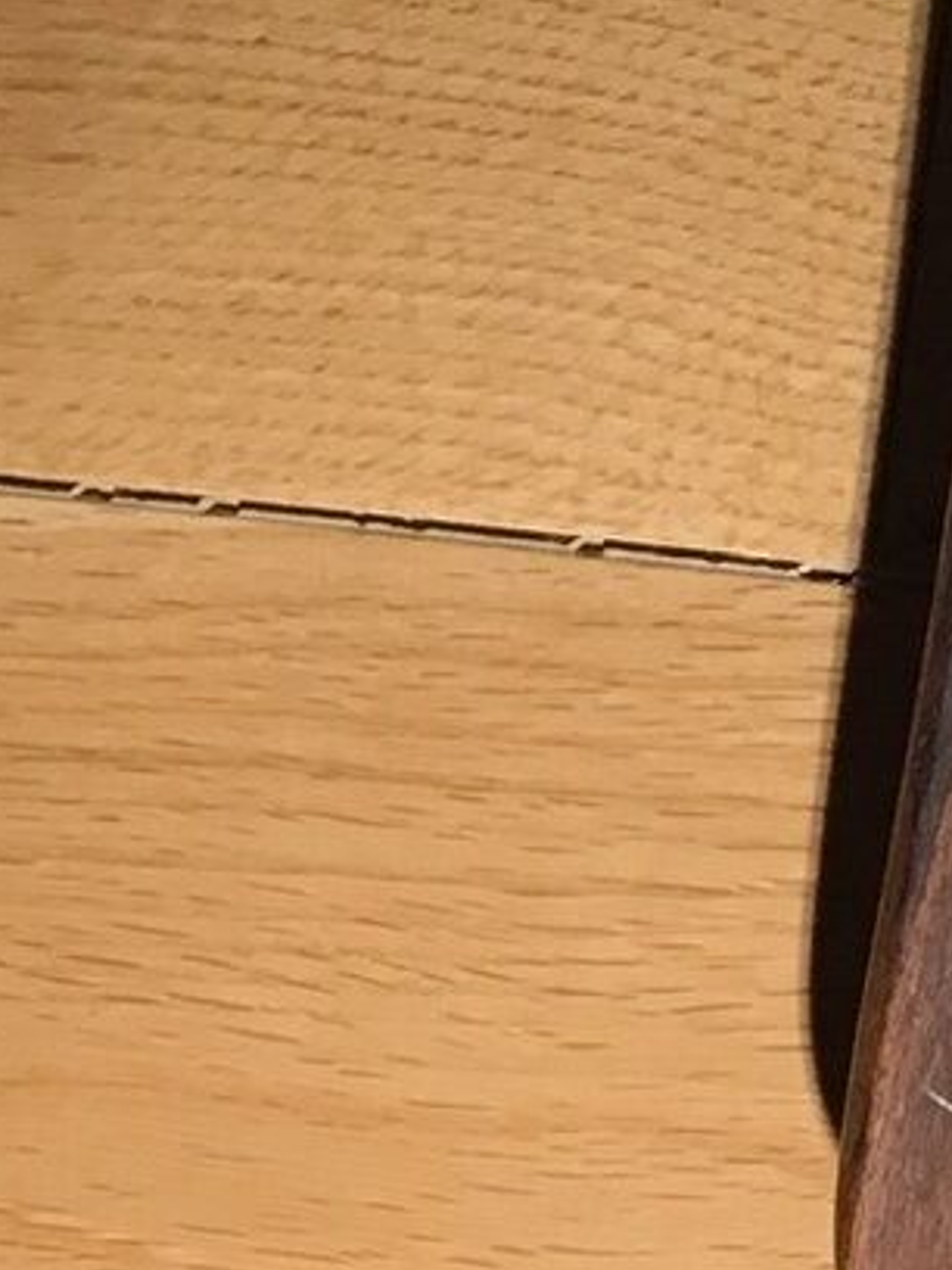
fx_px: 5207
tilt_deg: -73.5
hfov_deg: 10.4
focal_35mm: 142
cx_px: 971
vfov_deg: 13.7
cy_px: -75
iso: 40
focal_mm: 4.15
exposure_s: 1/33
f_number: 2.2
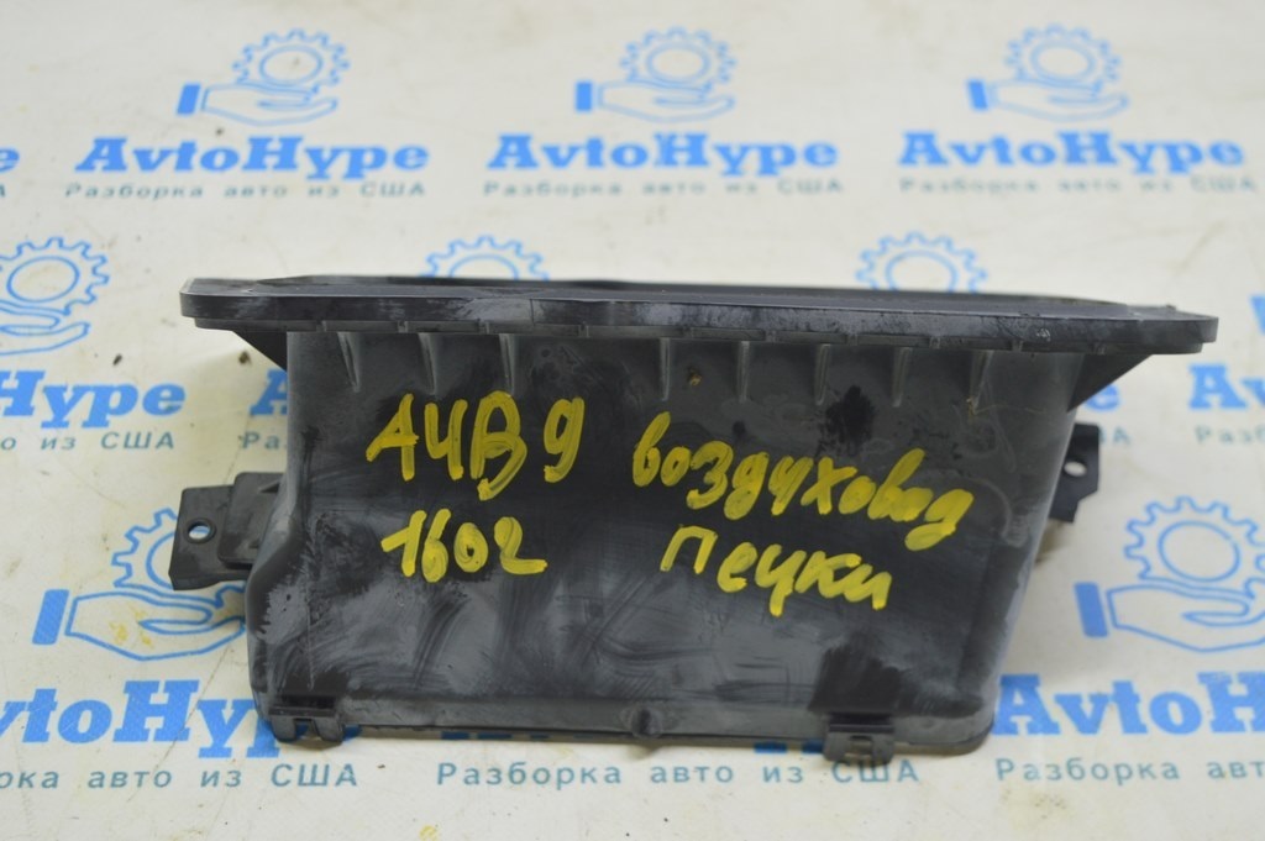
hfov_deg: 36.9
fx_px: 1896
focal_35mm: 54
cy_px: 420
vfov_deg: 25.0
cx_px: 632
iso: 400
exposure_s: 1/20
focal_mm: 36
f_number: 5.6
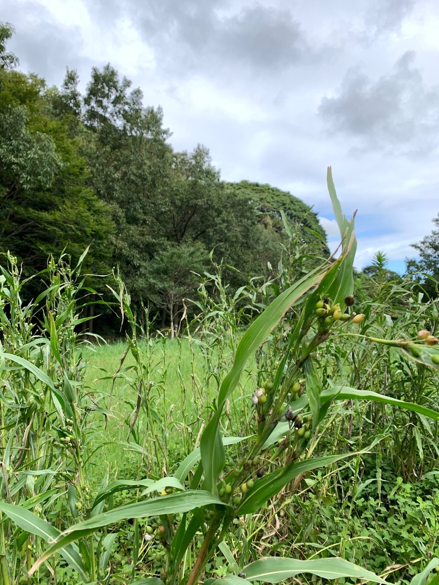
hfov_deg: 53.1
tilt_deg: +4.7
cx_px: 220
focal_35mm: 26
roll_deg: +2.4
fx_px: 440
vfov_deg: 67.3
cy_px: 292
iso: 25
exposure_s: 1/303
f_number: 1.8
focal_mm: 4.25
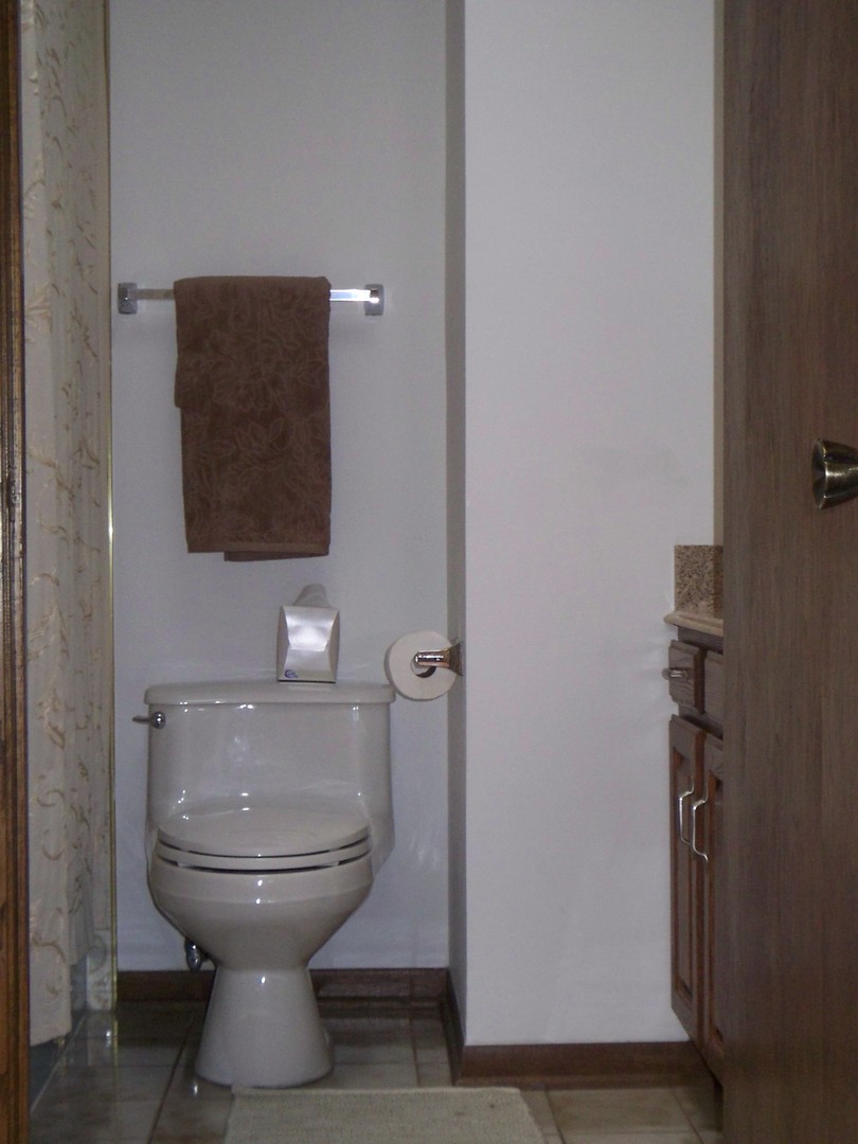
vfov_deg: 31.7
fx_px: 2016
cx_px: 429
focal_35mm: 61
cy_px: 572
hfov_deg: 24.0
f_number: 4.1
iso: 200
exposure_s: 1/80
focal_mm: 9.9
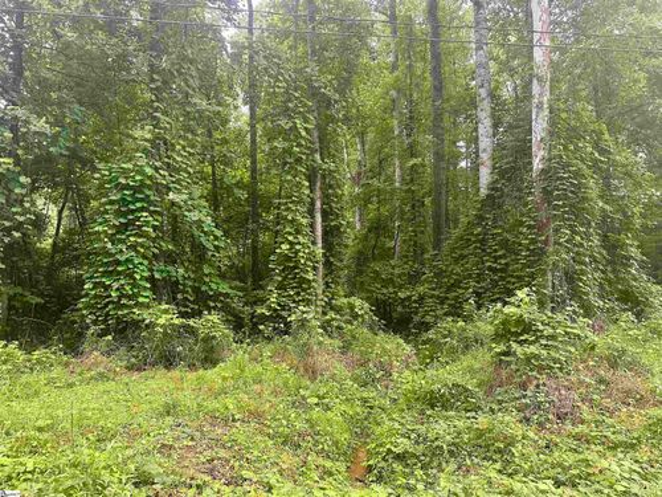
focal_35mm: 24
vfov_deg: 56.8
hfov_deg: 71.6
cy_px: 248
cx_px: 331
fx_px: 459
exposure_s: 1/121
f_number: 1.78
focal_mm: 6.86
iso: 200
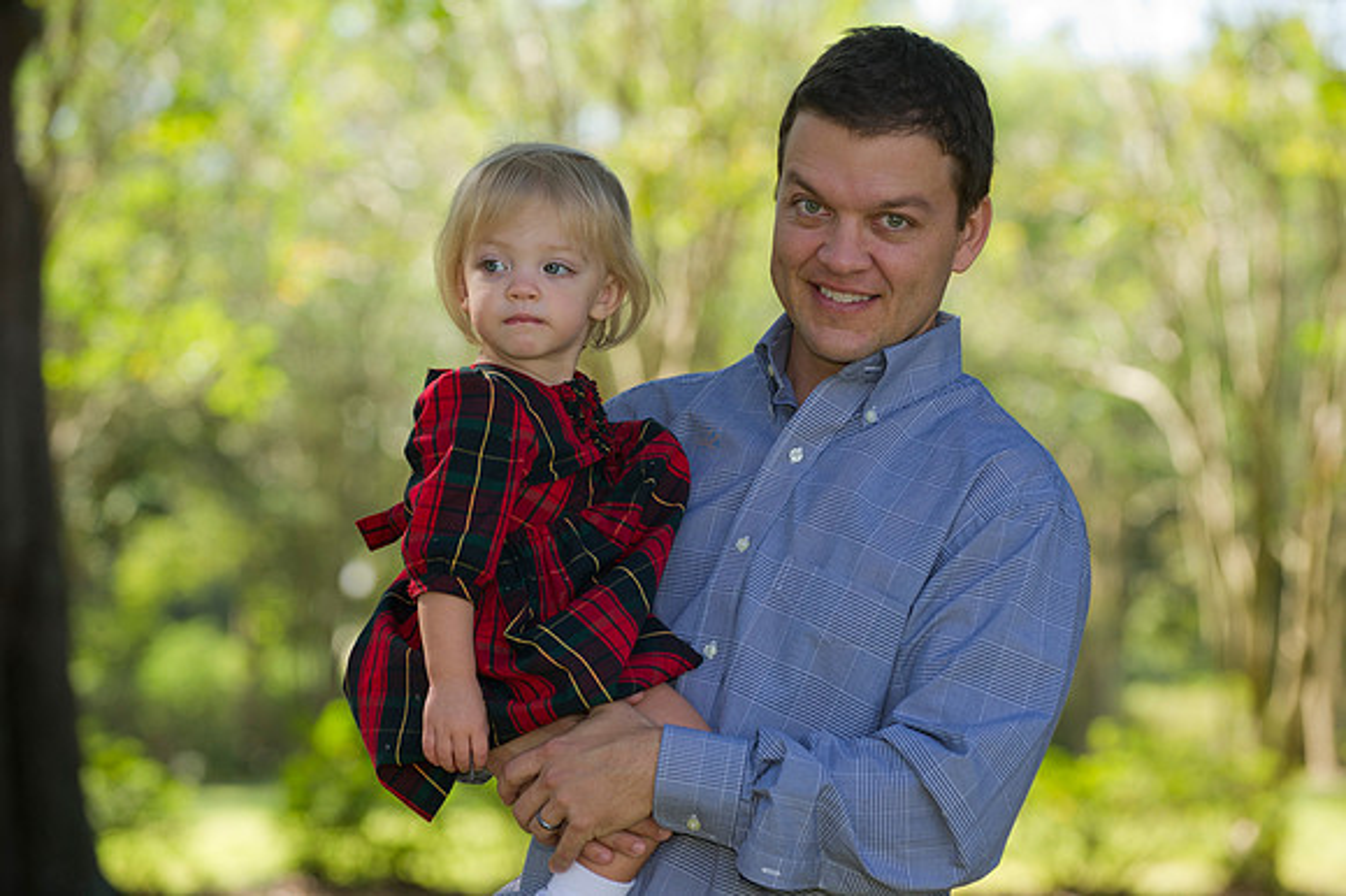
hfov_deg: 15.2
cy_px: 448
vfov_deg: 10.1
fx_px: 5044
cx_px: 673
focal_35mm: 135
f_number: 4
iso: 250
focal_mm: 135
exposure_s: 1/160
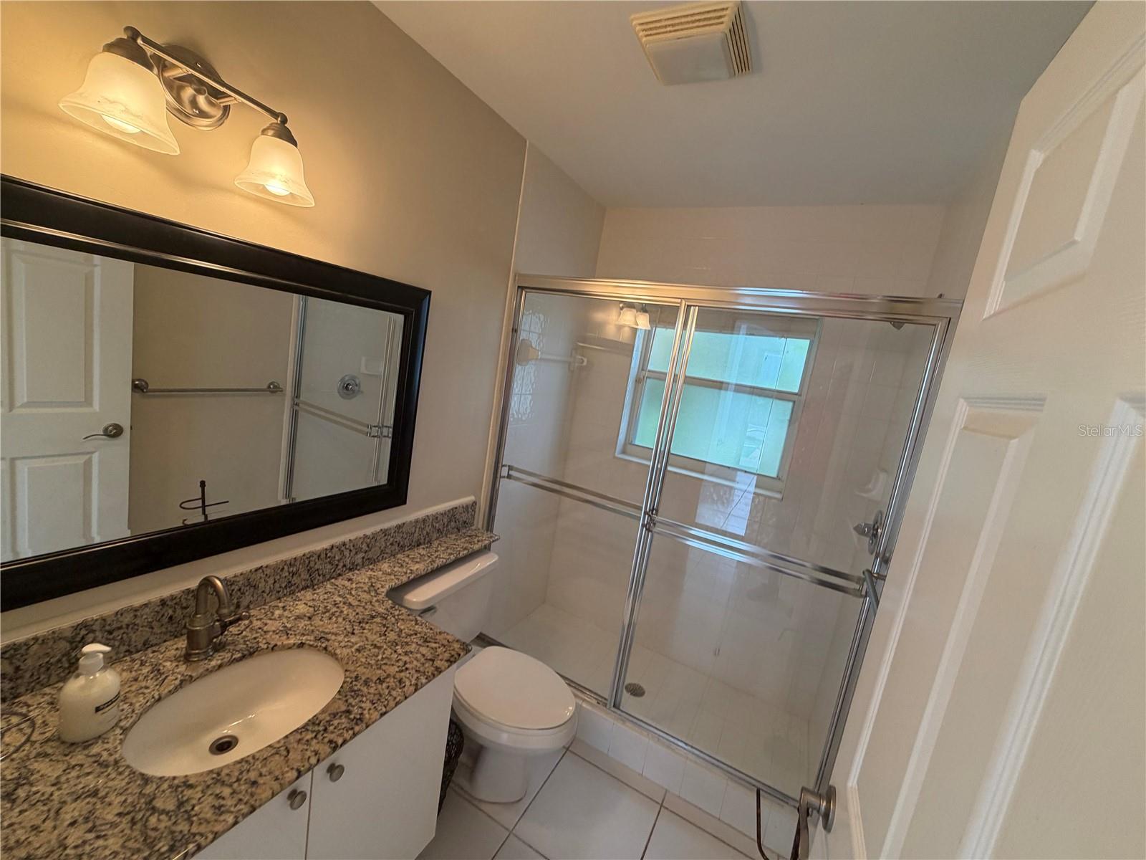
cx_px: 573
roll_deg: -8.0
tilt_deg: -10.2
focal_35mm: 14
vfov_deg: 85.7
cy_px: 430
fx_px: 463
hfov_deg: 102.1
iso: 160
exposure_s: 1/60
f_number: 2.2
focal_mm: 2.22
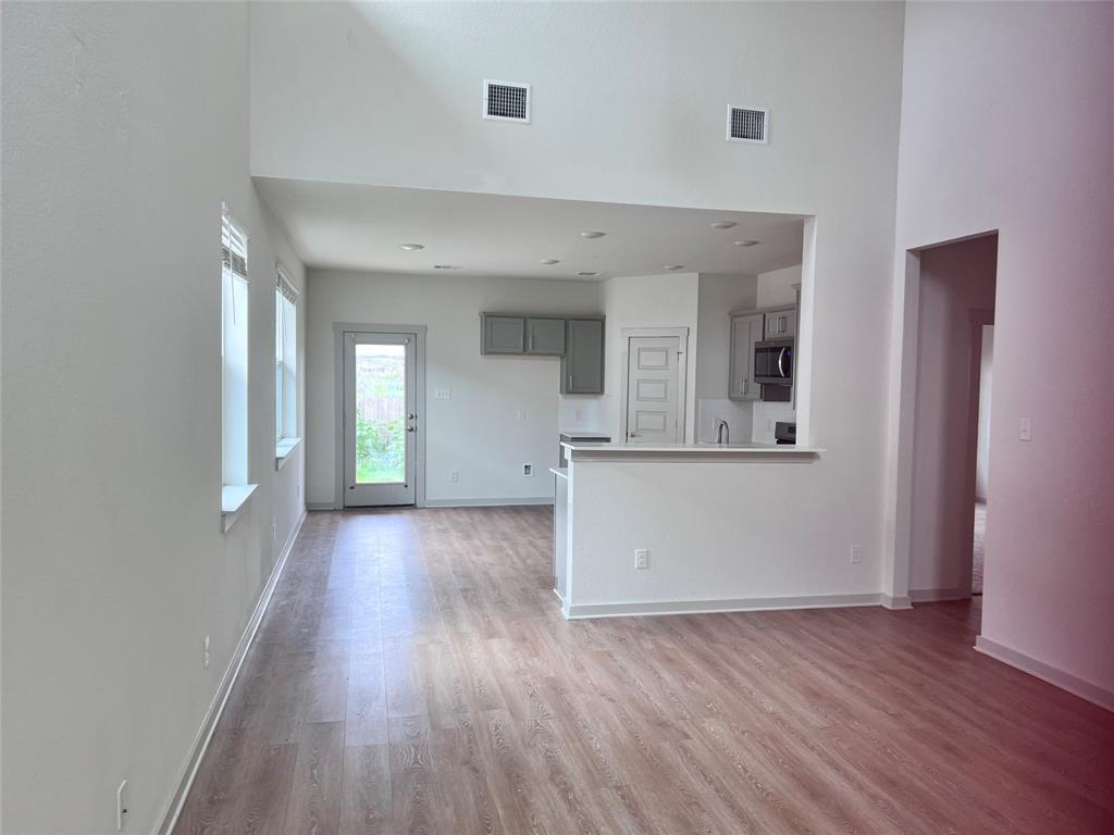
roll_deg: -1.2
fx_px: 837
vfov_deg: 53.1
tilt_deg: -4.5
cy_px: 418
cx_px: 557
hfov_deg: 67.3
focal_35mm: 26
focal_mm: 5.7
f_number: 1.5
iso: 50
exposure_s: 1/120
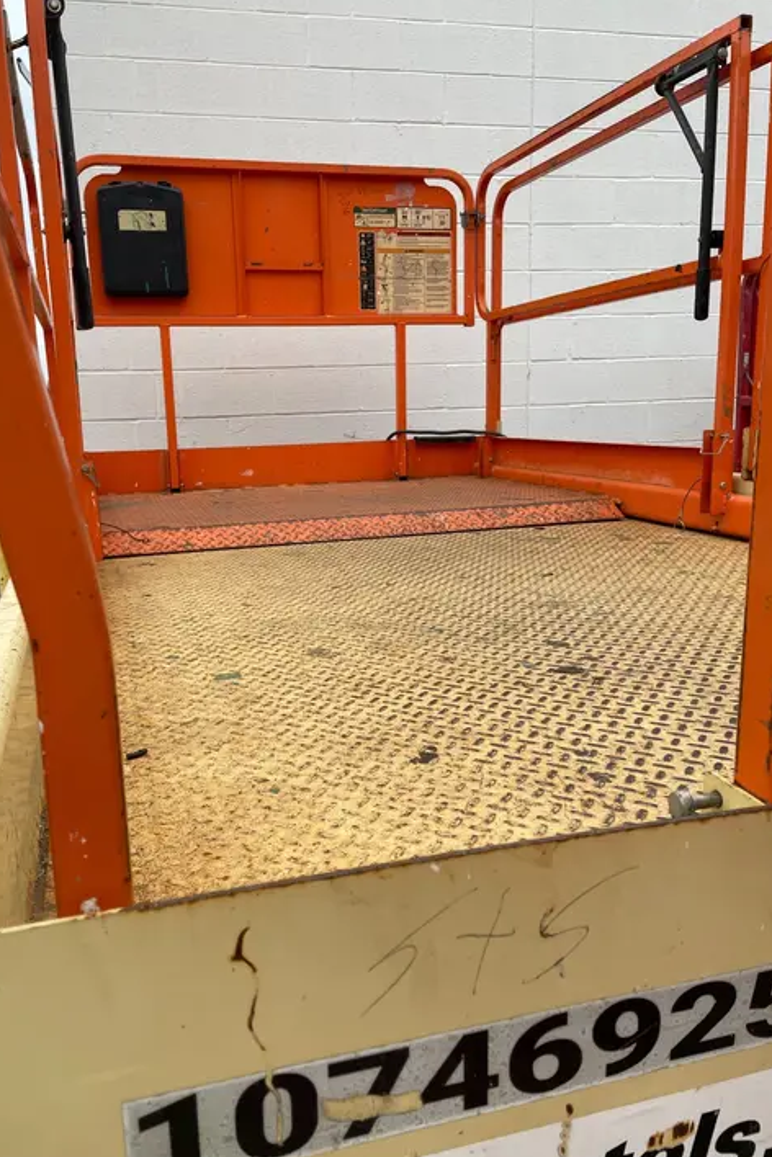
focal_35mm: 28
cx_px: 329
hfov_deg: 46.3
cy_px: 578
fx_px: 901
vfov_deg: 65.5
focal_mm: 4.2
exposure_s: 1/144
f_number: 1.6
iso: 32
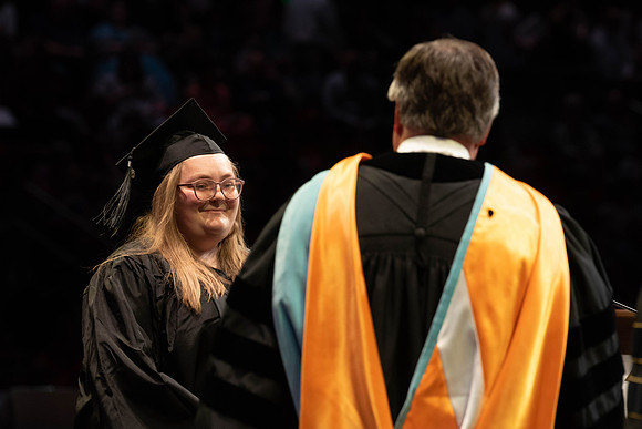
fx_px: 3501
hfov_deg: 10.5
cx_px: 302
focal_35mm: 196
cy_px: 216
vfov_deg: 7.0
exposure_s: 1/320
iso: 1600
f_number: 4.5
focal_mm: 170
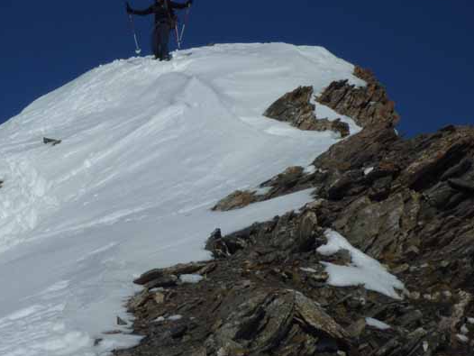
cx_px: 163
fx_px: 1562
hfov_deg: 17.2
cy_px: 126
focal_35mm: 114
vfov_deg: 13.0
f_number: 8
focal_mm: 13.2
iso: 100
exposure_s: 1/1300
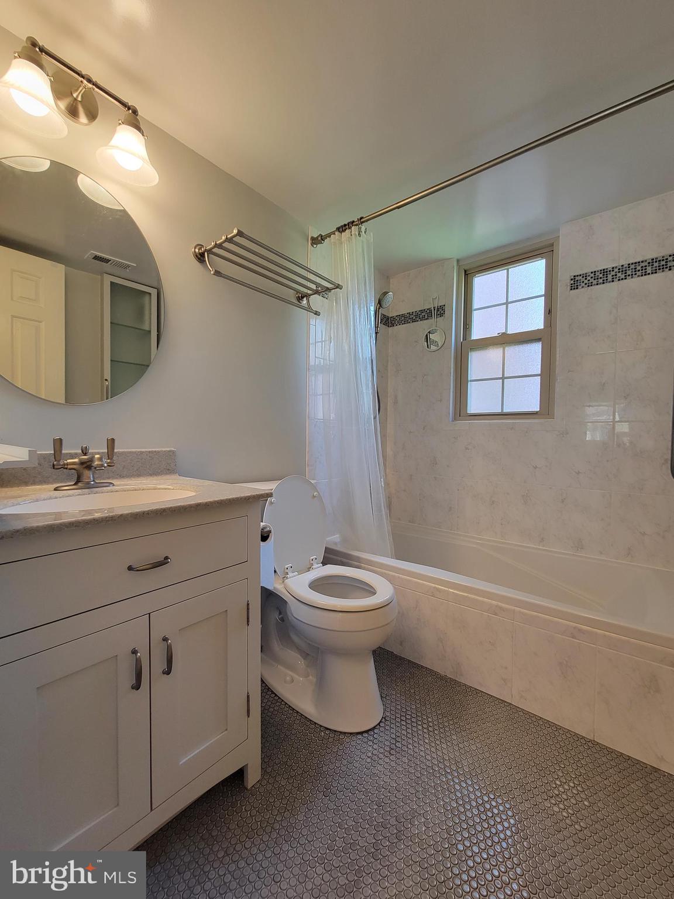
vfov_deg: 106.2
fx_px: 337
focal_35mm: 13
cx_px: 337
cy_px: 450
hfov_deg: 89.9
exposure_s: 1/60
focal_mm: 2.2
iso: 160
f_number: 2.2
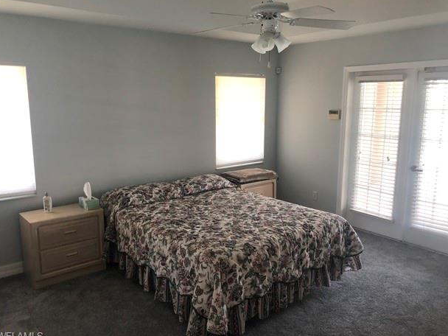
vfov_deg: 48.2
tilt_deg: -10.8
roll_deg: -0.2
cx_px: 221
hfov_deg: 61.7
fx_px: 375
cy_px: 169
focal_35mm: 29
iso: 40
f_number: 1.8
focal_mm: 4
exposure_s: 1/24
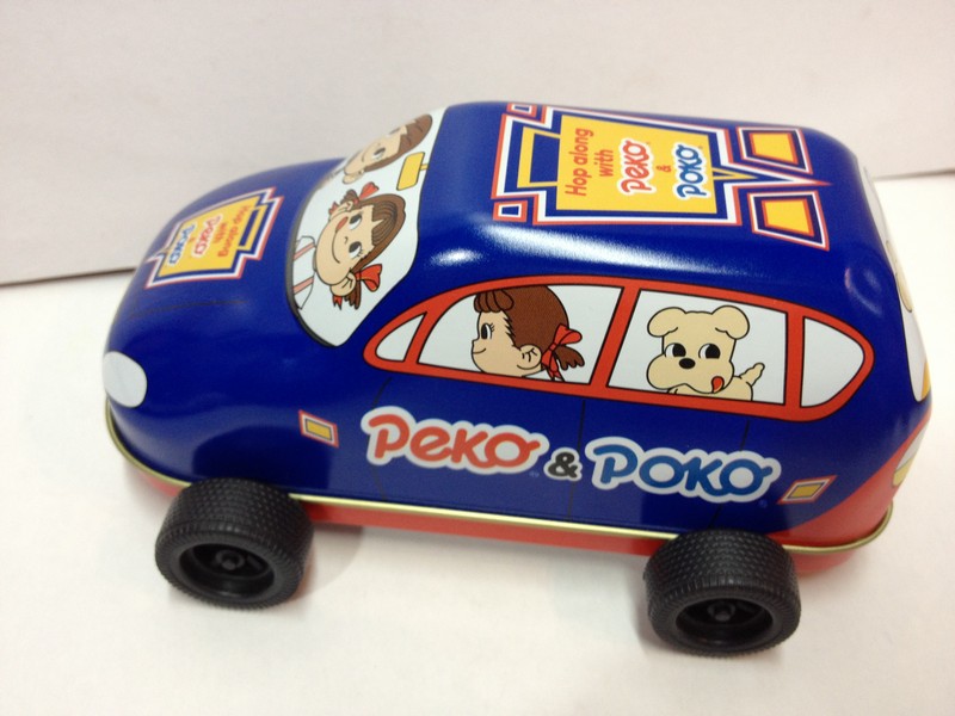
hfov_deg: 52.6
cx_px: 478
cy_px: 358
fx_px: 966
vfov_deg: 40.7
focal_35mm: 35
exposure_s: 1/20
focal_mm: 4.28
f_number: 2.4
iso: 100
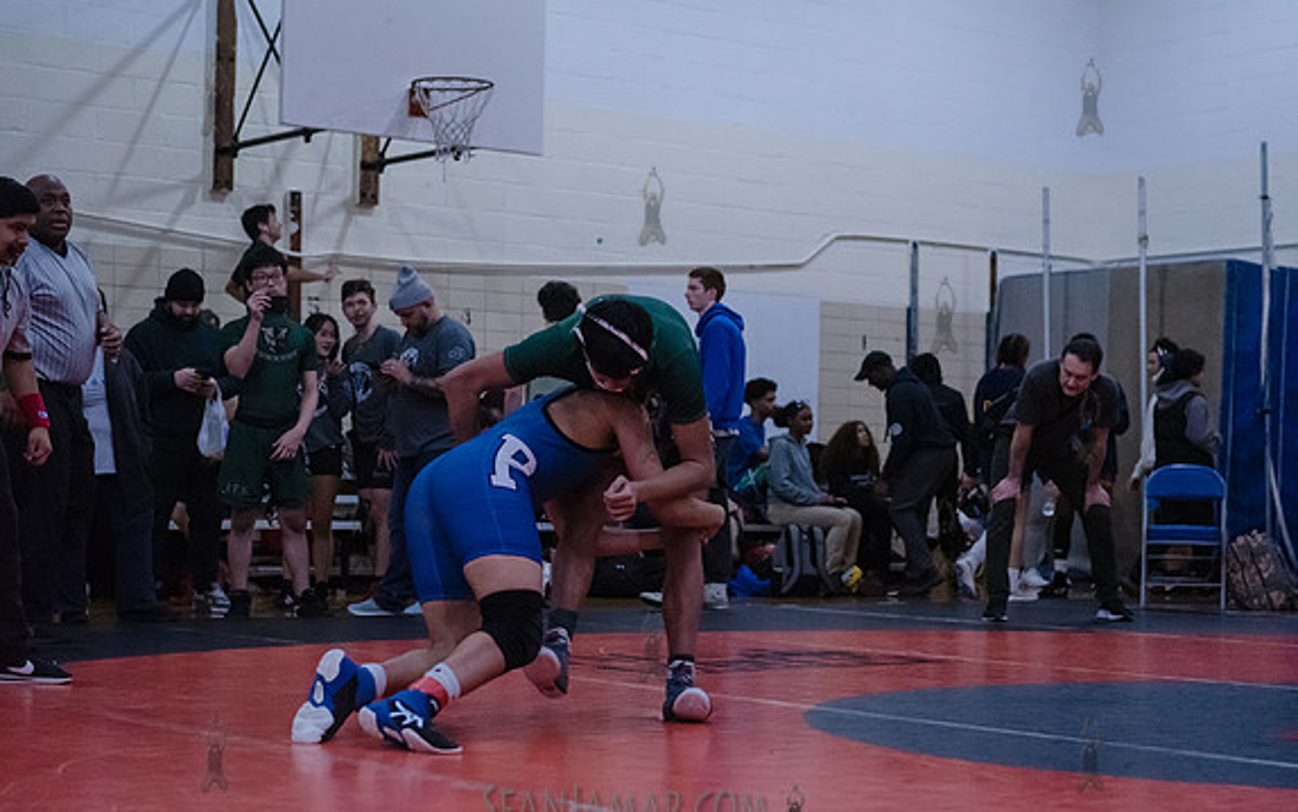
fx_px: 2406
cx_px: 651
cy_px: 424
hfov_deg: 30.2
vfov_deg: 19.2
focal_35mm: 68
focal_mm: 66
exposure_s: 1/400
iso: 8000
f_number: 3.2
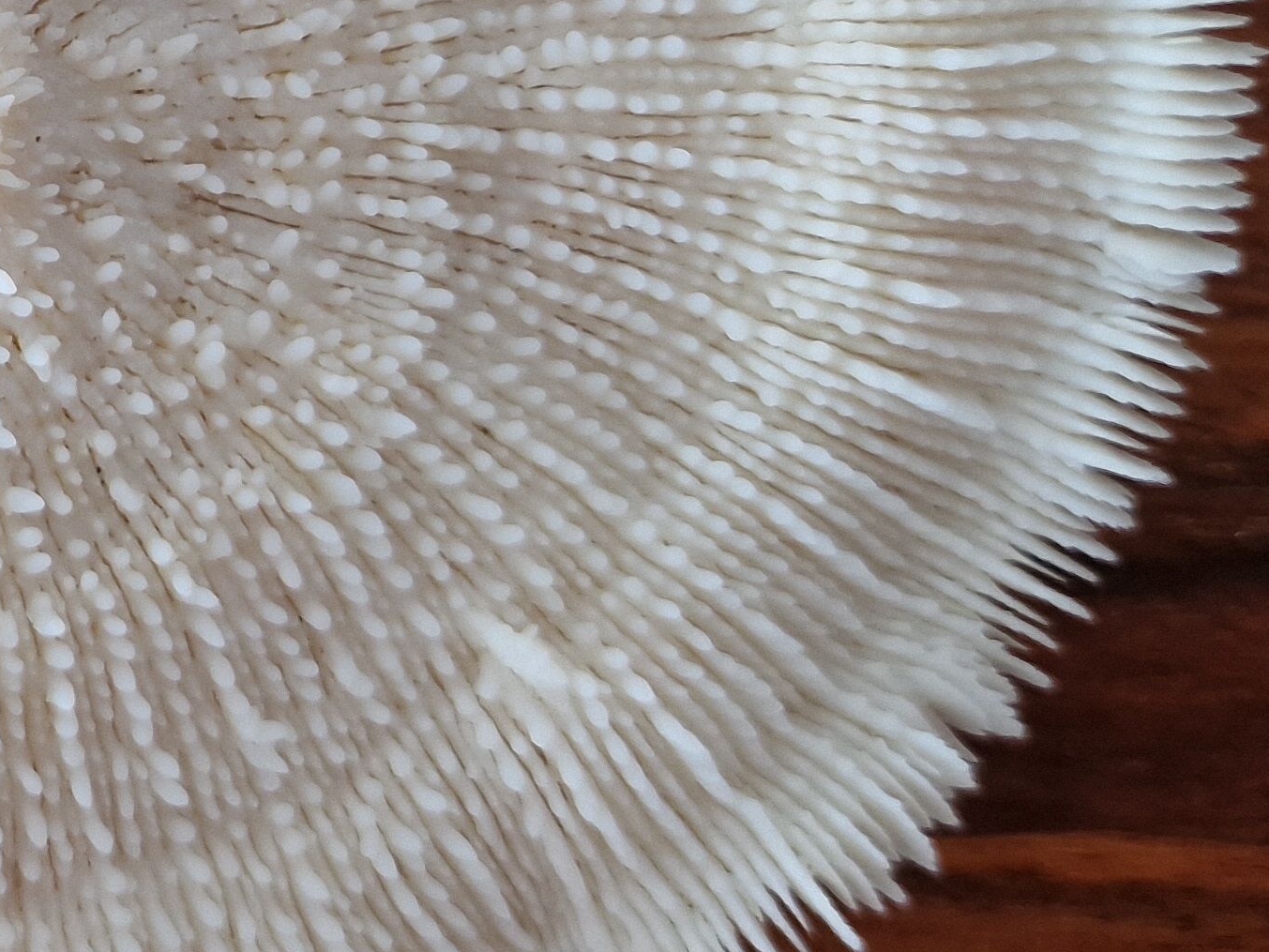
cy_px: 19
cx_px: -138
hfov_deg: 26.3
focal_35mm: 68
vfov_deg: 21.0
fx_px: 2493
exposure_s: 1/182
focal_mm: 6.4
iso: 50
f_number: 1.8
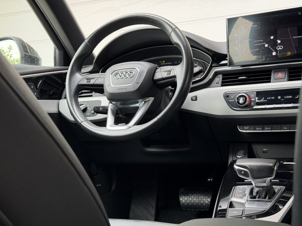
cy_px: 113
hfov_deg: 39.7
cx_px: 151
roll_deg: +3.0
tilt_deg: -0.7
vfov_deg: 30.3
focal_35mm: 48
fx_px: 419
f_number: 1.78
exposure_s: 1/123
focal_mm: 6.76
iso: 100
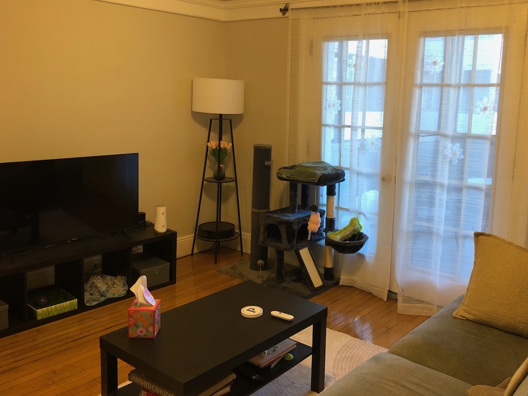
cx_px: 307
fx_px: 519
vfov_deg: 41.7
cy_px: 176
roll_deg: -1.5
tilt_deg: -10.2
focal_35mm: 34
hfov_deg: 53.7
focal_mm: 4
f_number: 1.8
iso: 50
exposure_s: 1/15
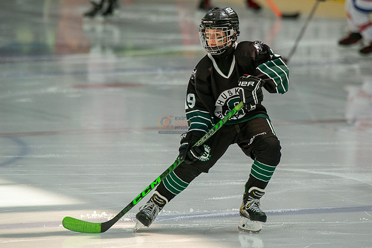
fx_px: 4437
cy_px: 71
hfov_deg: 4.8
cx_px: 218
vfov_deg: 3.2
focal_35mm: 429
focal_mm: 300
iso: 1600
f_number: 3.5
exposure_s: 1/4000
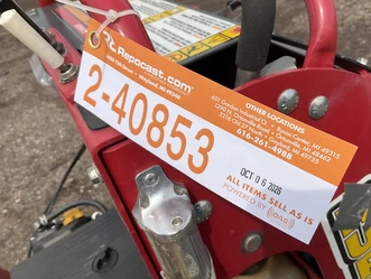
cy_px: 117
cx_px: 221
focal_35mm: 35
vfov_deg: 40.6
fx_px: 376
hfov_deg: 52.3
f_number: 1.8
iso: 25
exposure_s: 1/2427
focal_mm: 3
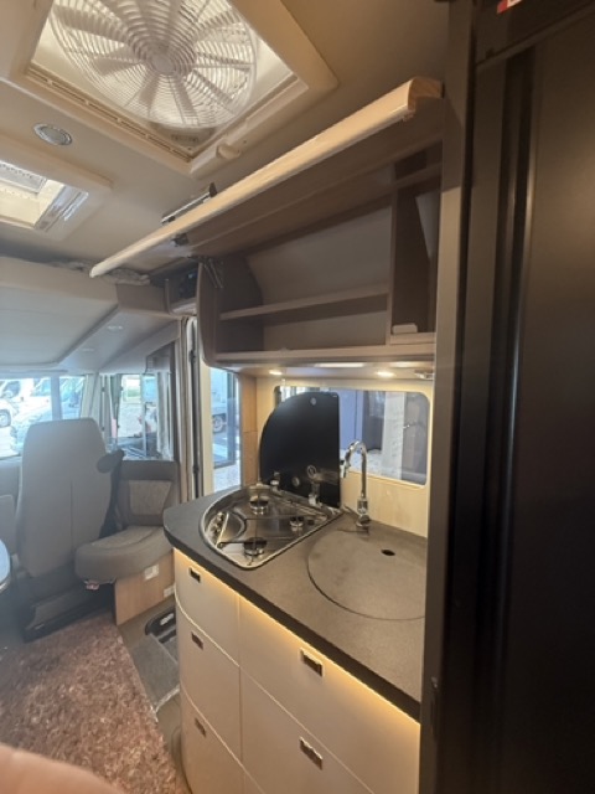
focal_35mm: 14
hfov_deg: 85.7
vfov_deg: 102.1
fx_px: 321
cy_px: 397
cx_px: 298
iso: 400
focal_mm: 2.22
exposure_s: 1/71
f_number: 2.2
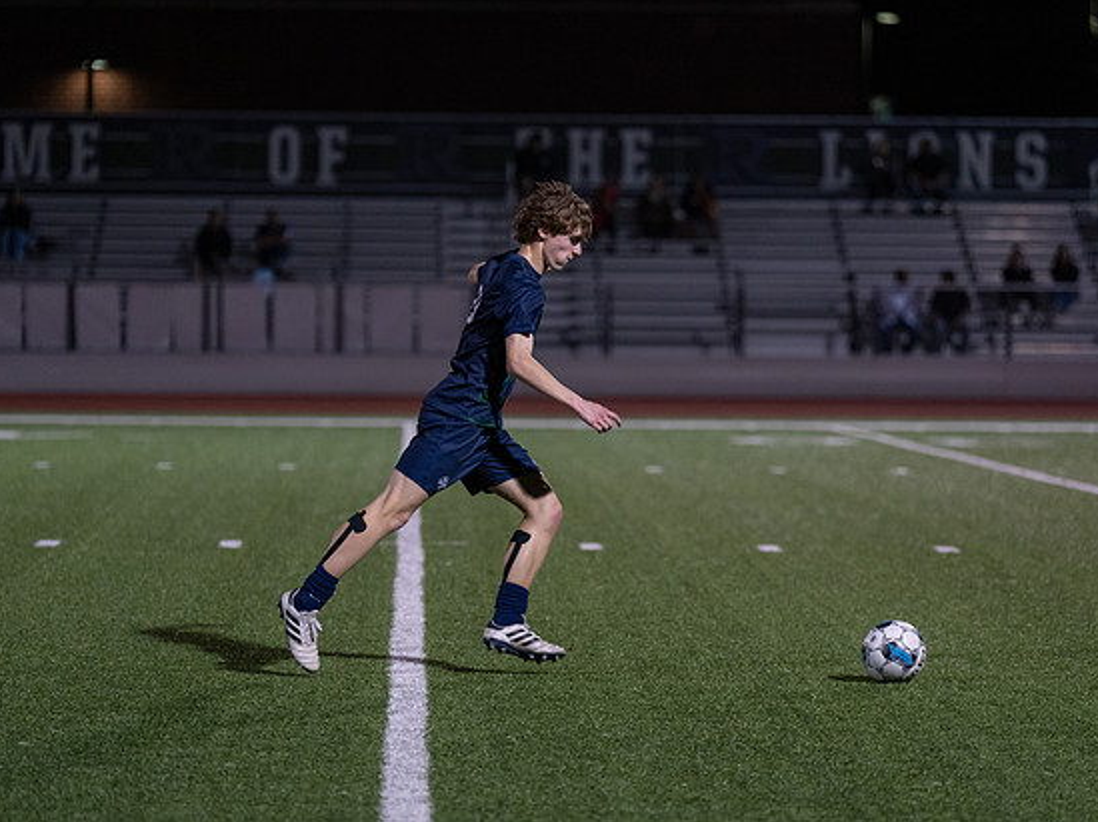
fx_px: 5230
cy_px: 410
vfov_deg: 9.0
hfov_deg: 12.0
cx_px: 540
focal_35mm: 165
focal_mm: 148
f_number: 2.8
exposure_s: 1/1250
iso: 2500
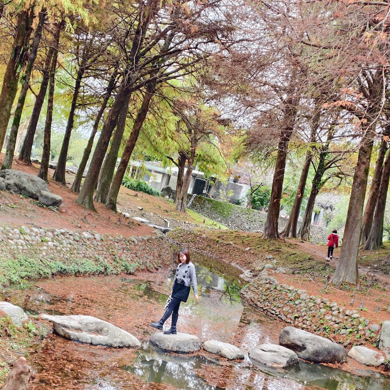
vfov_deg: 31.0
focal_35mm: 55
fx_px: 701
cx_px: 194
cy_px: 235
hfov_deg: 31.1
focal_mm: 6.54
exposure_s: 1/100
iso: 88
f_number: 1.57
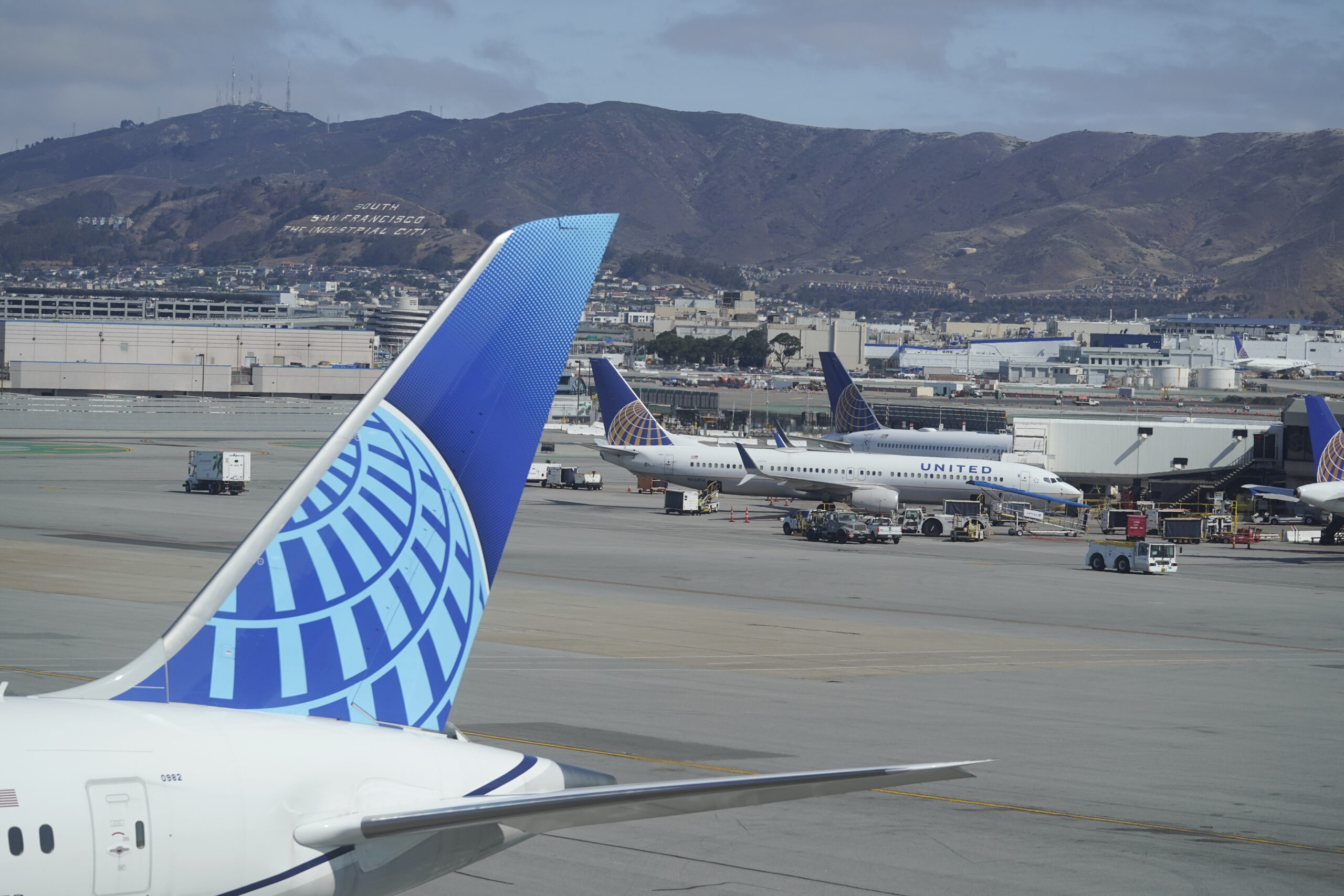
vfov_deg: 10.6
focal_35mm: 129
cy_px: 448
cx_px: 672
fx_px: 4816
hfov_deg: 15.9
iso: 400
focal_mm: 129
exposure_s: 1/5000
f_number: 4
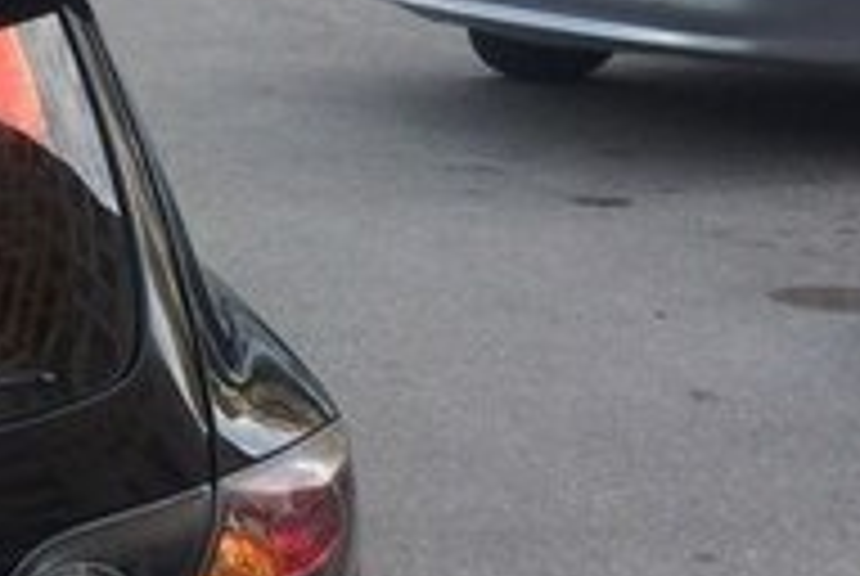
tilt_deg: -18.5
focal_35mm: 104
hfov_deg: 17.0
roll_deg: -1.4
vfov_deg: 13.1
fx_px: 2488
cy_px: 466
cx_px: -567
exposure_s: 1/513
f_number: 2.2
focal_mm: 4.15
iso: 32
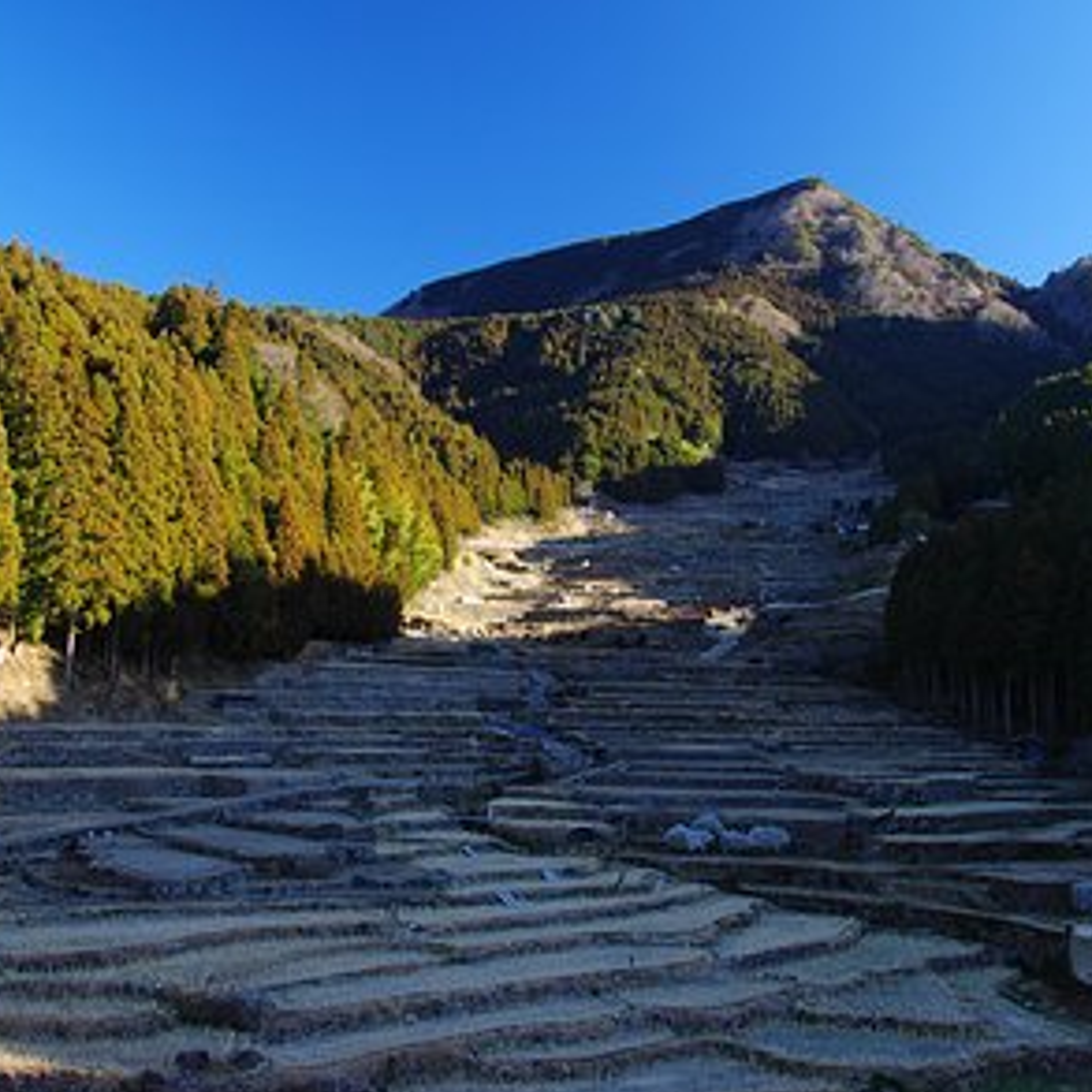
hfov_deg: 44.3
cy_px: 621
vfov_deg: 44.8
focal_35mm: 37
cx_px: 719
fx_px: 1321
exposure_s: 1/25
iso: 200
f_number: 8
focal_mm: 17
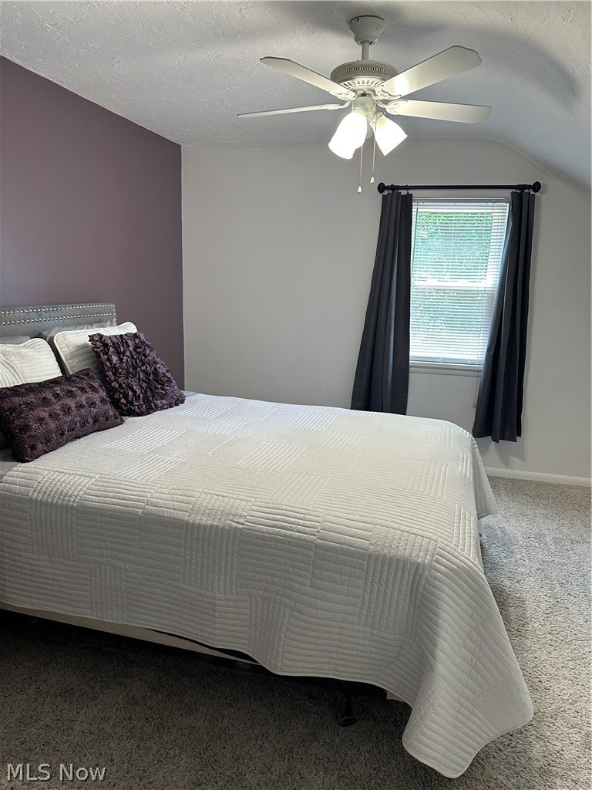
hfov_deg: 56.8
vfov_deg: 71.6
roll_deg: -3.2
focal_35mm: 24
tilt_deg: -8.3
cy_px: 395
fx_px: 547
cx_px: 296
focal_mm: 6.86
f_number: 1.78
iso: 200
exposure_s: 1/120
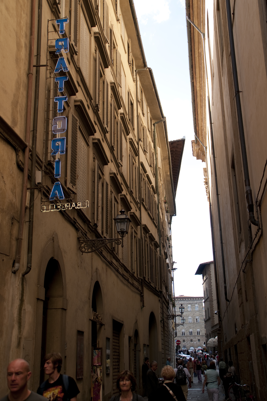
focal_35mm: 42
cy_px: 200
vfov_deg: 46.4
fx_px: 468
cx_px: 134
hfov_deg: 31.8
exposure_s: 1/400
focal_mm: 28
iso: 200
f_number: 4
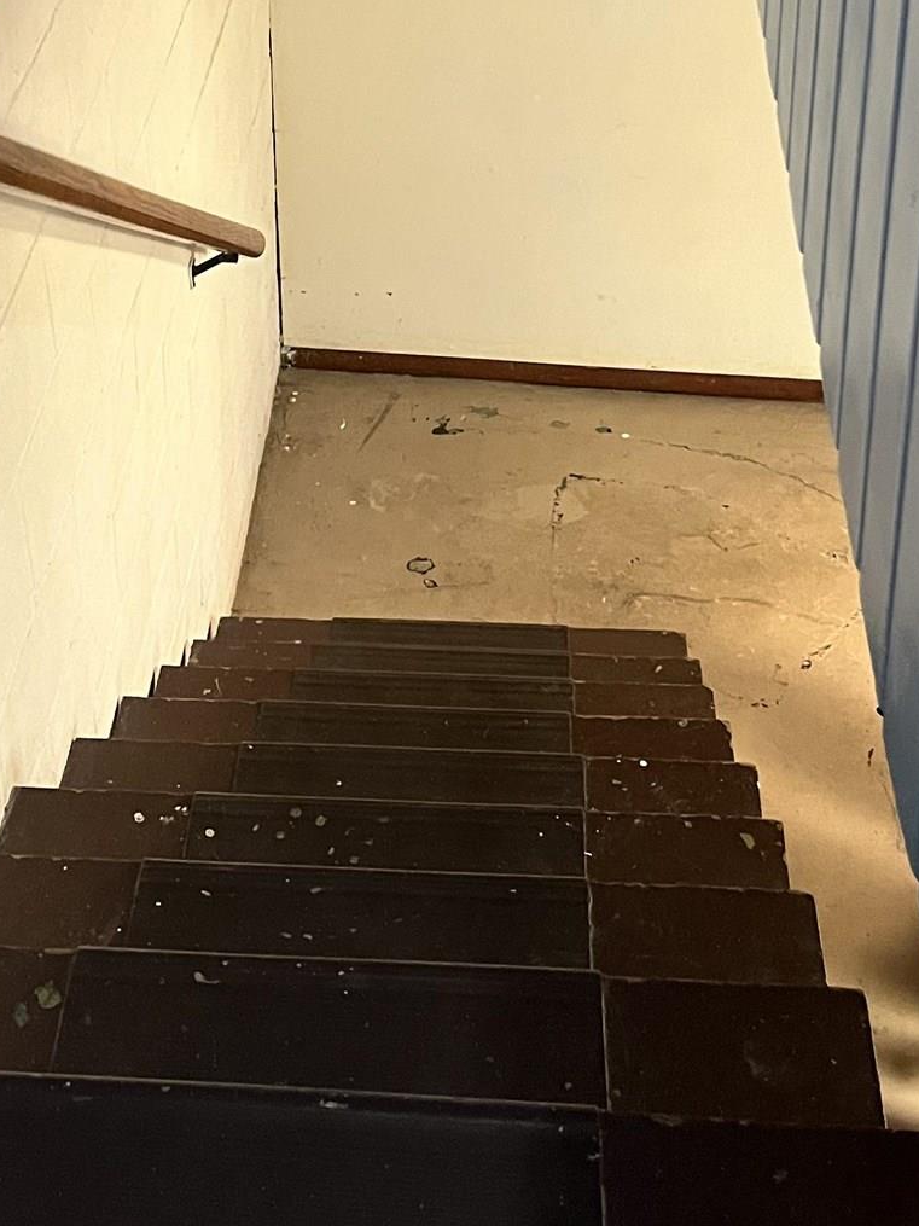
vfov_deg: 30.8
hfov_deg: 24.8
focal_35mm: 59
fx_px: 2089
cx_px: 354
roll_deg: +1.4
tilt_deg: -30.5
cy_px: 57
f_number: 1.6
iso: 500
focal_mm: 5.1
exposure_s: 1/60
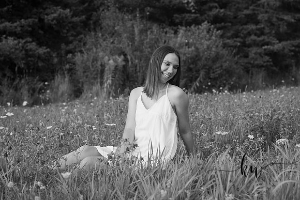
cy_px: 100
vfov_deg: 13.7
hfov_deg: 20.4
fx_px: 833
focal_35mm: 100
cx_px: 150
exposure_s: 1/320
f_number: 7.1
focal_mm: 100
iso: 400
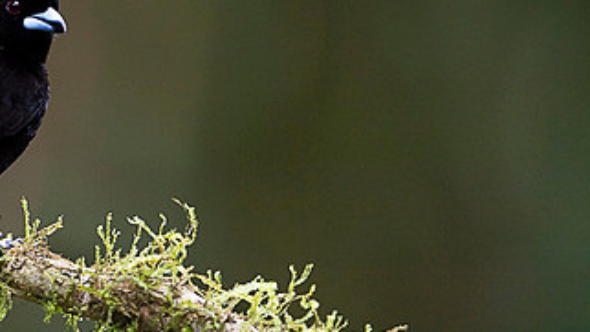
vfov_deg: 1.1
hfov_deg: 2.0
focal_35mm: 1084
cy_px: 90
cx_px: 130
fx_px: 16956
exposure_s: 1/200
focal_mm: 500
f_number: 4
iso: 1000
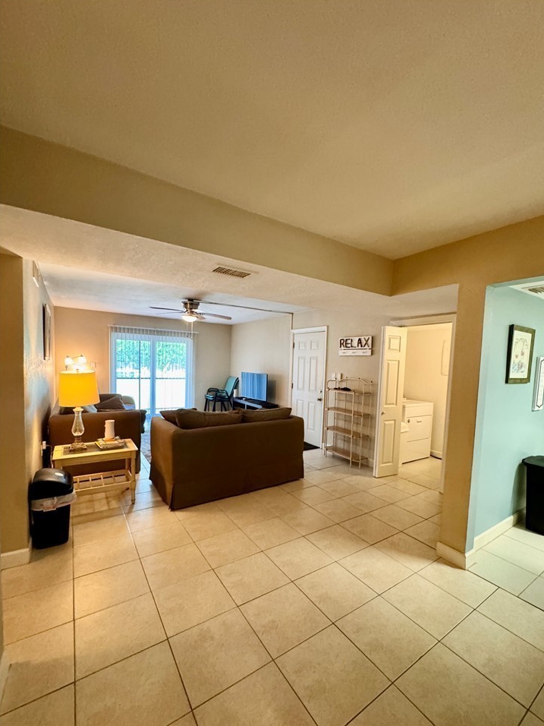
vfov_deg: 98.0
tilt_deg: -5.5
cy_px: 386
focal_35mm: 15
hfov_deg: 81.6
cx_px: 290
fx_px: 314
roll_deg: -1.5
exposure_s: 1/60
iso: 640
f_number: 2.2
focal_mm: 2.22
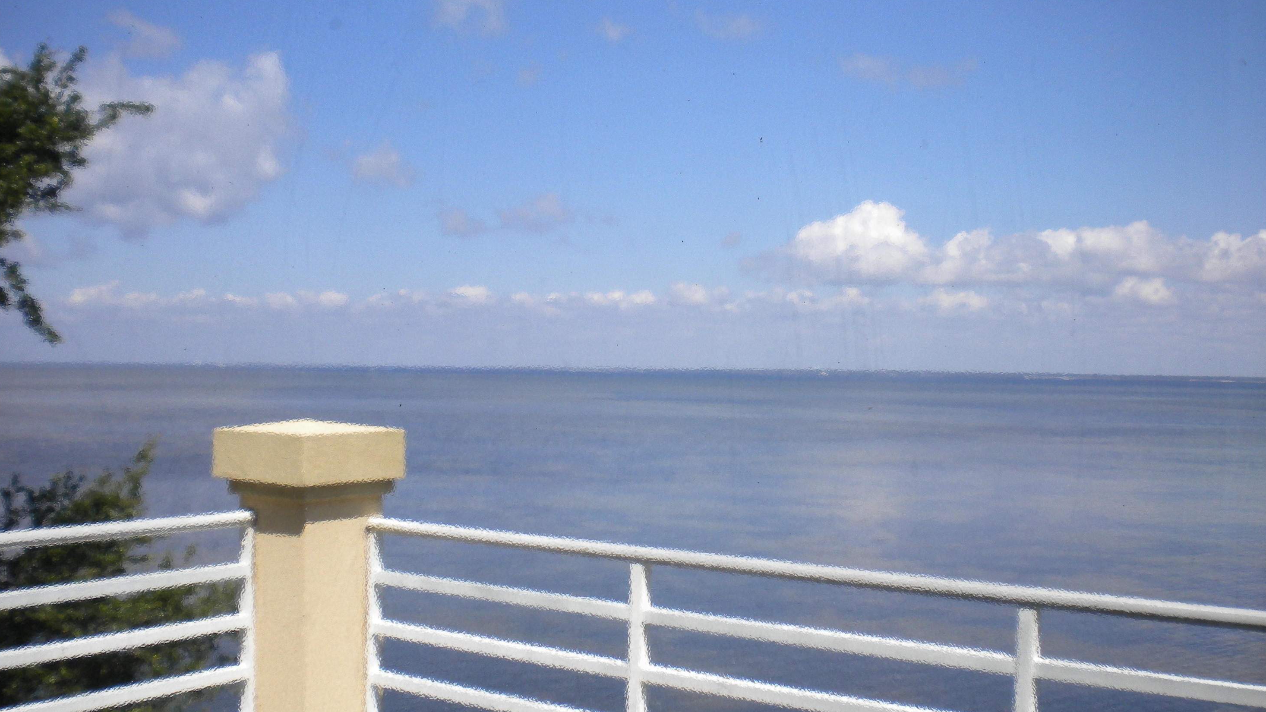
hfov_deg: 51.6
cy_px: 446
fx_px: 1309
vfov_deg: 30.3
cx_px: 635
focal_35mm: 39
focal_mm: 6.3
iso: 80
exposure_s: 1/447
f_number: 4.6
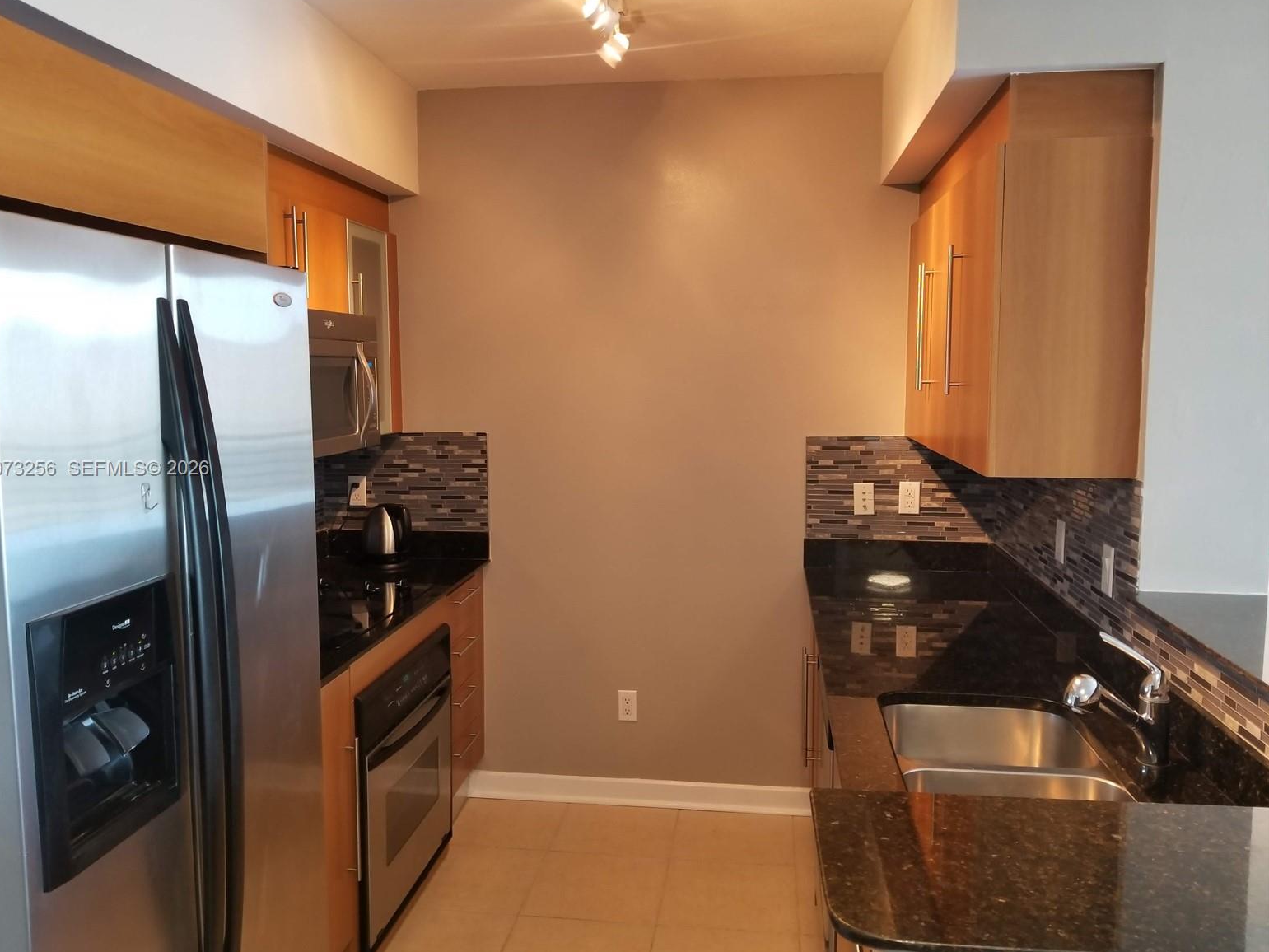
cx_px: 612
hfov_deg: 65.3
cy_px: 469
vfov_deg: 51.4
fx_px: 990
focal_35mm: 27
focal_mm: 4.3
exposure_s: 1/40
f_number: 1.7
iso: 200
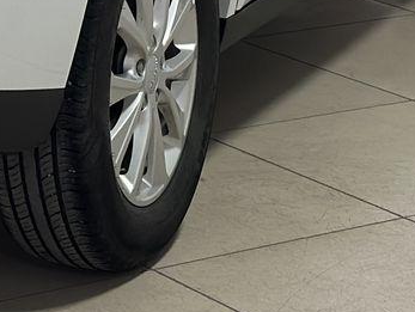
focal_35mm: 199
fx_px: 2388
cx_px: -181
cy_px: -251
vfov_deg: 7.3
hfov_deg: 9.7
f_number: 1.78
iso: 80
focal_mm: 6.86
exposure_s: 1/100
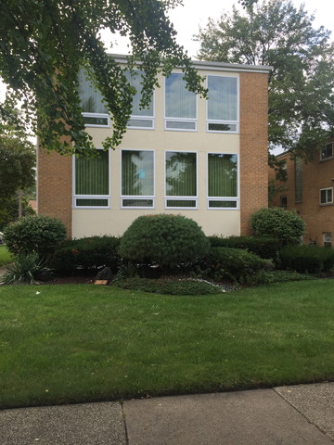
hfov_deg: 48.2
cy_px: 222
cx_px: 167
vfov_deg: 61.7
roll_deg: +0.3
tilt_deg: +2.6
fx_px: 373
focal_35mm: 29
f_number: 2.2
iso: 32
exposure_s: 1/344
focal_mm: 4.15
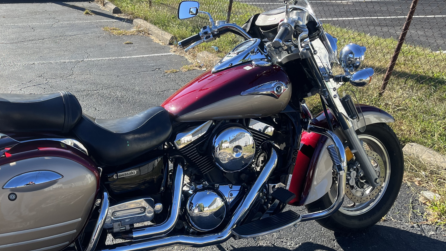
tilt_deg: -21.8
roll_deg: -2.1
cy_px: 129
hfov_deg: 51.8
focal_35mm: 38
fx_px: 449
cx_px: 148
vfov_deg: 31.2
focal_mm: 5.1
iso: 50
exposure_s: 1/1422
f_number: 1.6
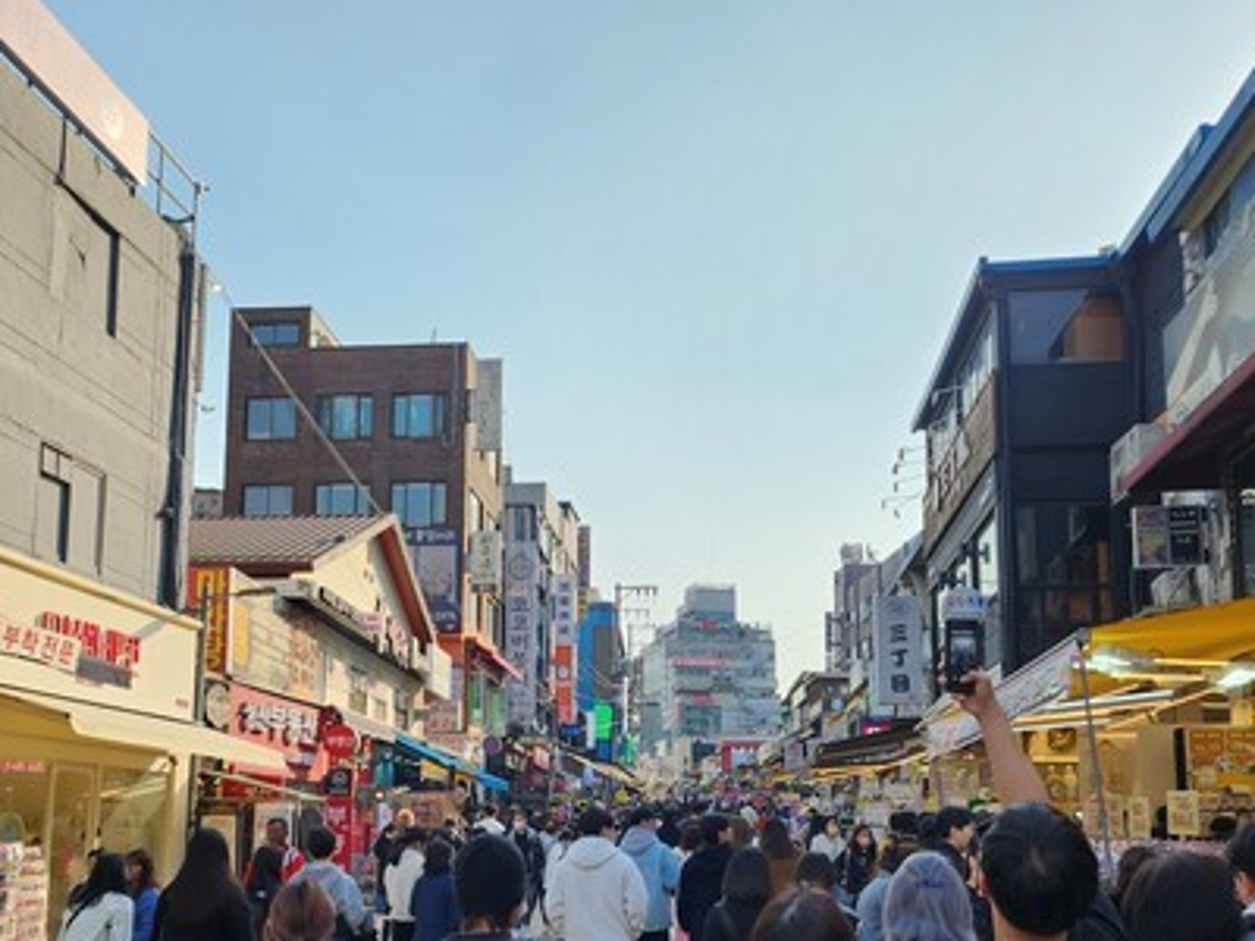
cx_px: 580
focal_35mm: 36
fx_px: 1305
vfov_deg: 39.1
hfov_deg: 51.3
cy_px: 640
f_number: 1.8
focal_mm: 5
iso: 50
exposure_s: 1/1756
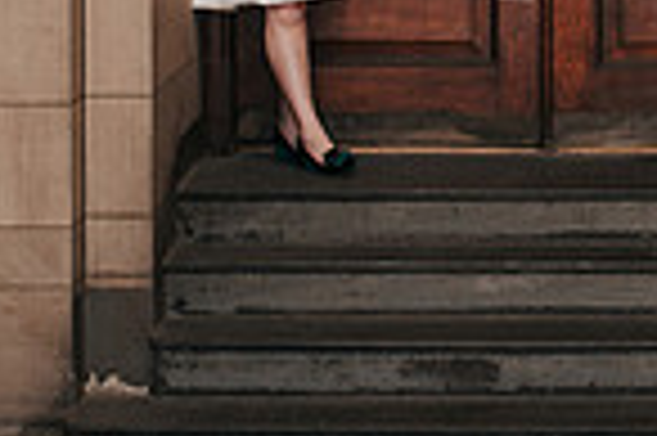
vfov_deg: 8.1
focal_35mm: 165
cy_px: -218
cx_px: 637
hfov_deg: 12.3
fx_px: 3008
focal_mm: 35
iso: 1000
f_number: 2.8
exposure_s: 1/200
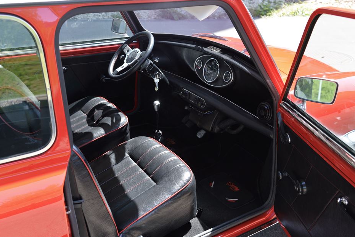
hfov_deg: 53.1
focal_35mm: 36
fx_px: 355
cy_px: 120
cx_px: 177
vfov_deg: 36.9
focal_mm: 35
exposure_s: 1/125
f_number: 5.6
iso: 220
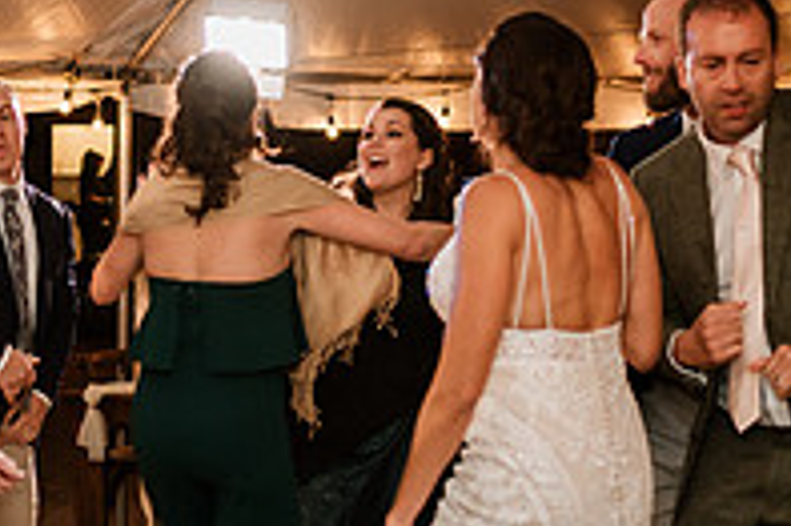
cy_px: 448
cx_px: 72
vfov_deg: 13.2
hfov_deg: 19.5
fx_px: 2261
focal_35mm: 103
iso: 500
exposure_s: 1/200
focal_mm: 35
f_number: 2
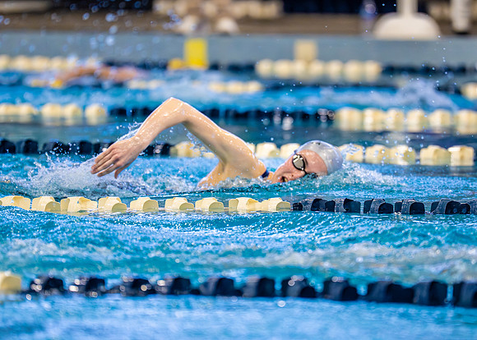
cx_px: 290
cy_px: 171
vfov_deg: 4.3
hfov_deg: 6.1
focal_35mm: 331
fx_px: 4486
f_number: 2.8
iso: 2500
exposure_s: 1/1000
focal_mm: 200
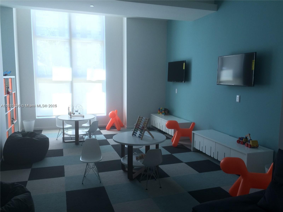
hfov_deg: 61.7
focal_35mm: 29
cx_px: 142
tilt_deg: -7.7
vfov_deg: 48.2
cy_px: 106
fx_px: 237
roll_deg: -0.6
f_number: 2.2
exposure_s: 1/30
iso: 64
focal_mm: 4.15
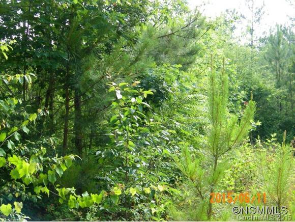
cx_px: 148
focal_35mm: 56
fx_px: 478
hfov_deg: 34.3
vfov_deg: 26.1
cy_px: 111
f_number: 4.1
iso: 80
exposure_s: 1/80
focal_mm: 10.1
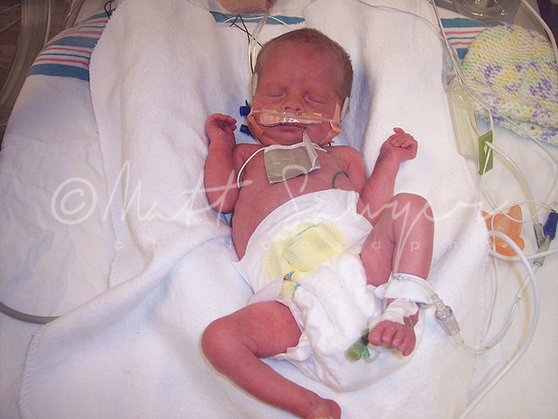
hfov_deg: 47.9
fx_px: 629
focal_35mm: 39
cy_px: 210
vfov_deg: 36.8
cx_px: 279
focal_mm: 8
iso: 140
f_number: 2.8
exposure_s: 1/60
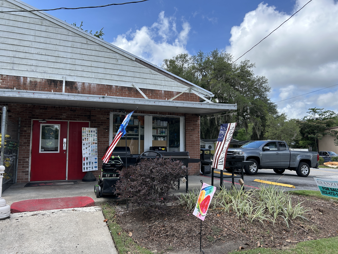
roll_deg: +0.2
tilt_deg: +4.4
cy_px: 127
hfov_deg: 67.3
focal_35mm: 26
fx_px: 254
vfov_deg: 53.1
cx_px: 169
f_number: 1.5
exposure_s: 1/2008
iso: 50
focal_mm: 5.7
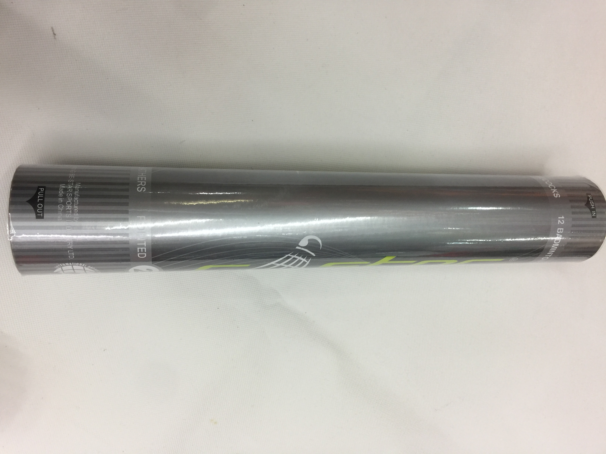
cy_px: 227
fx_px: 508
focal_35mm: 29
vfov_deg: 48.2
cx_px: 303
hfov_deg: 61.7
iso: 40
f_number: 2.2
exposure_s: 1/17
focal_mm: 4.15
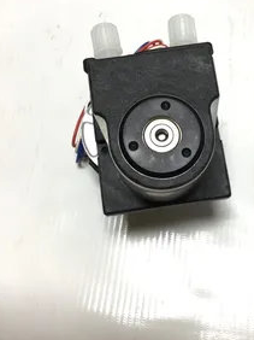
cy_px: 148
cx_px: 158
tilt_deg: -69.0
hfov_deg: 32.7
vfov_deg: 42.9
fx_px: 431
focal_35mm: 44
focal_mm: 3.3
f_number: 2.4
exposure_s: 1/120
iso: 25
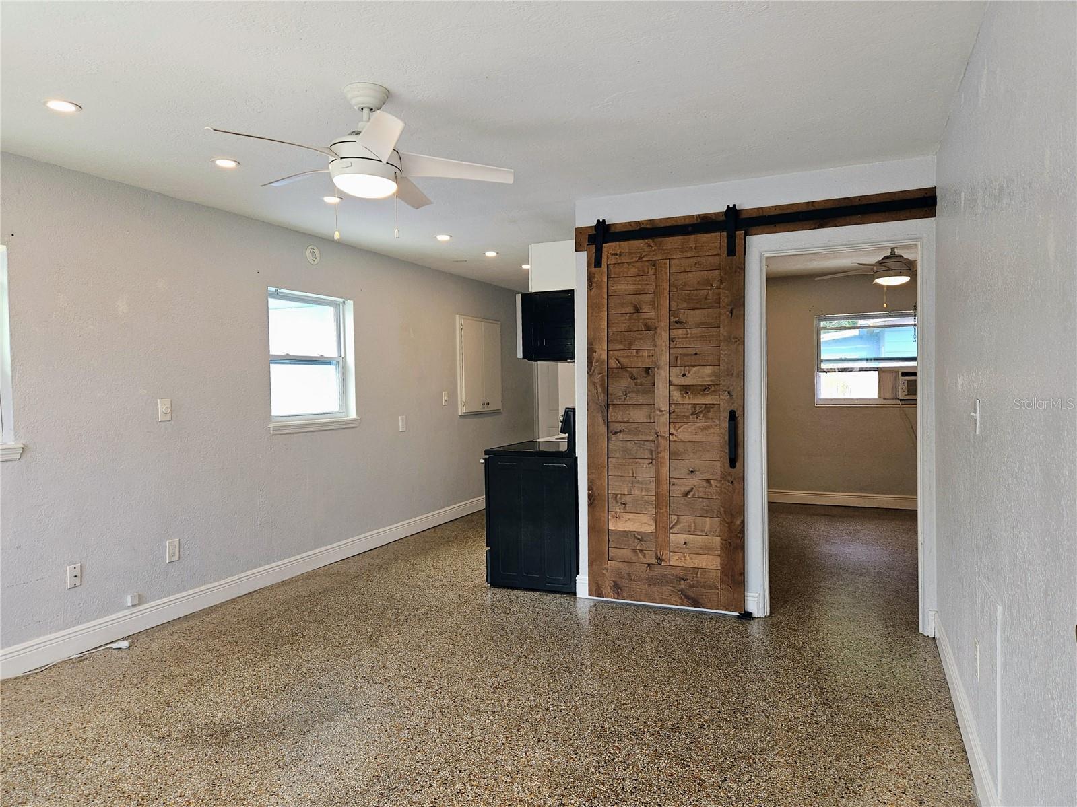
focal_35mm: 23
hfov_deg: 73.9
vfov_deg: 58.9
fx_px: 716
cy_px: 404
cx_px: 538
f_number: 1.8
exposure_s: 1/120
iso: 50
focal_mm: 5.4
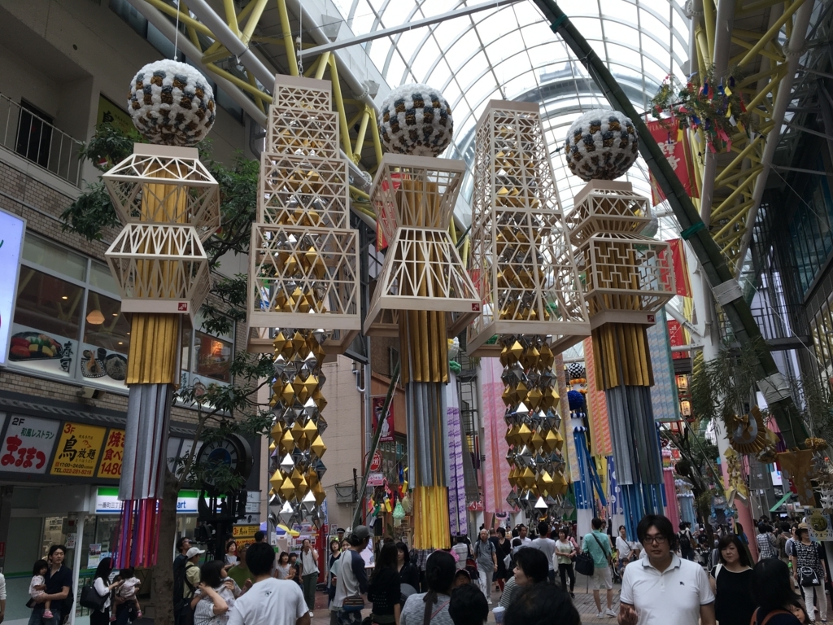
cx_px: 416
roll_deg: +2.3
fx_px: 698
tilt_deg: +18.7
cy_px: 312
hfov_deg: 61.7
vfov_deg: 48.2
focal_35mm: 29
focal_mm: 4.15
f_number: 2.2
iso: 25
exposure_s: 1/120
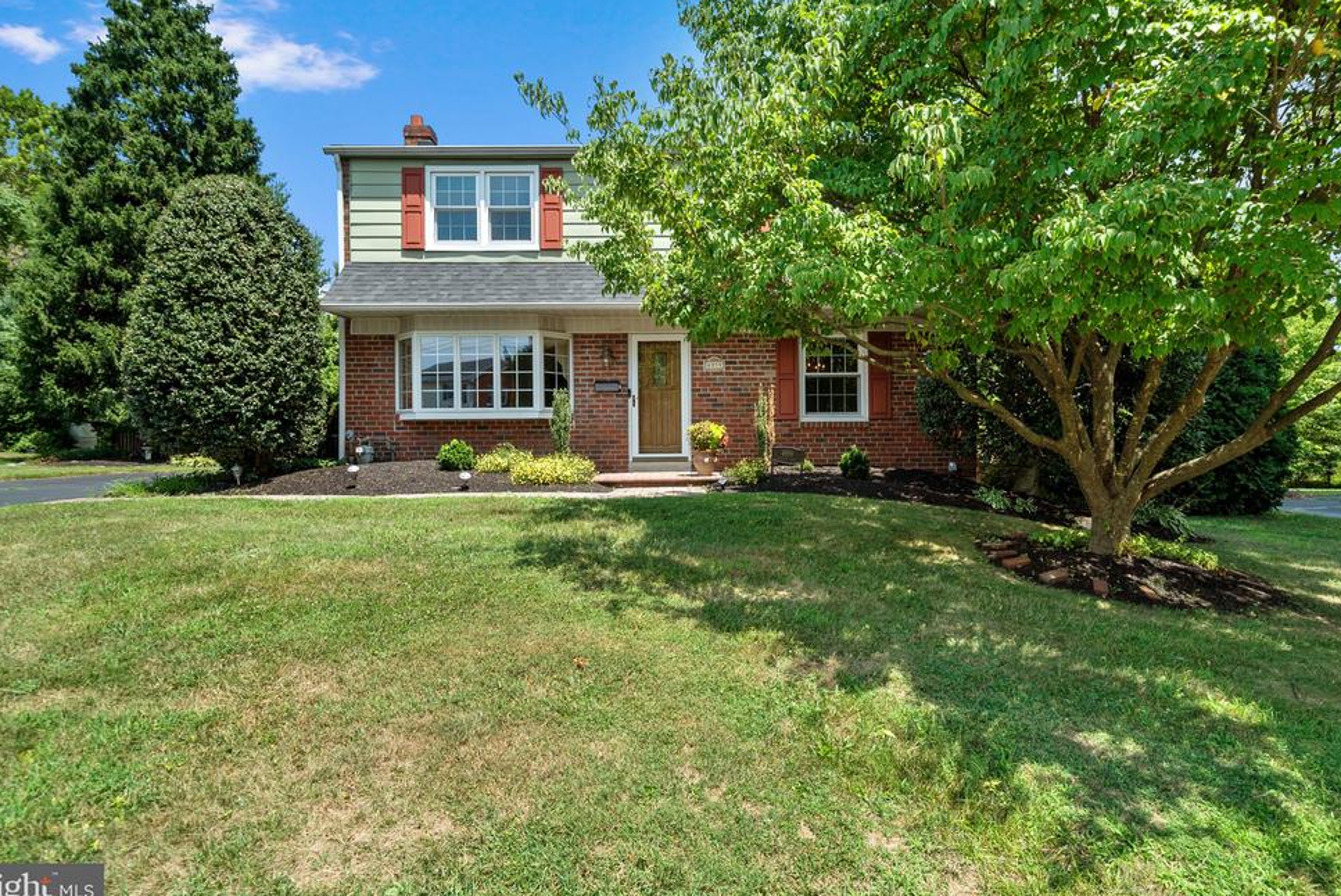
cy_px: 440
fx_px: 671
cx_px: 660
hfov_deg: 90.0
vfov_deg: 67.5
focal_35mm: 18
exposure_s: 1/200
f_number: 8
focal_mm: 17
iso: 100
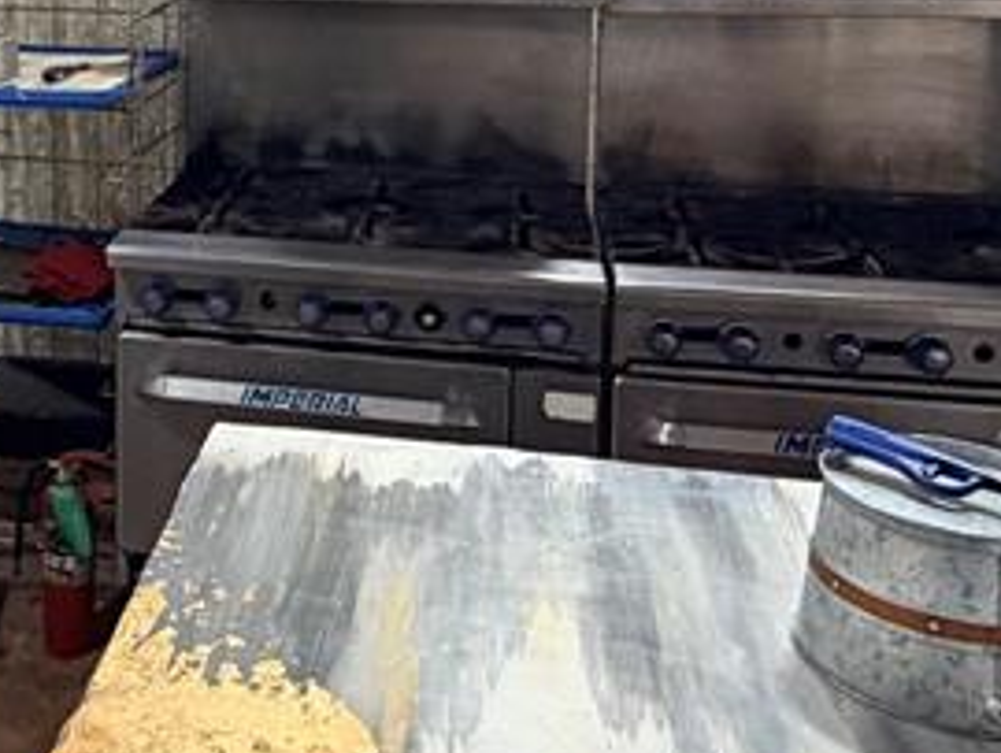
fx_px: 1534
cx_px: 122
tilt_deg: -6.9
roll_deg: +0.6
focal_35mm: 53
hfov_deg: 34.4
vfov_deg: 26.4
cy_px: 37
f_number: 2.2
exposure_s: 1/60
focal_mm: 2.22
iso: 400
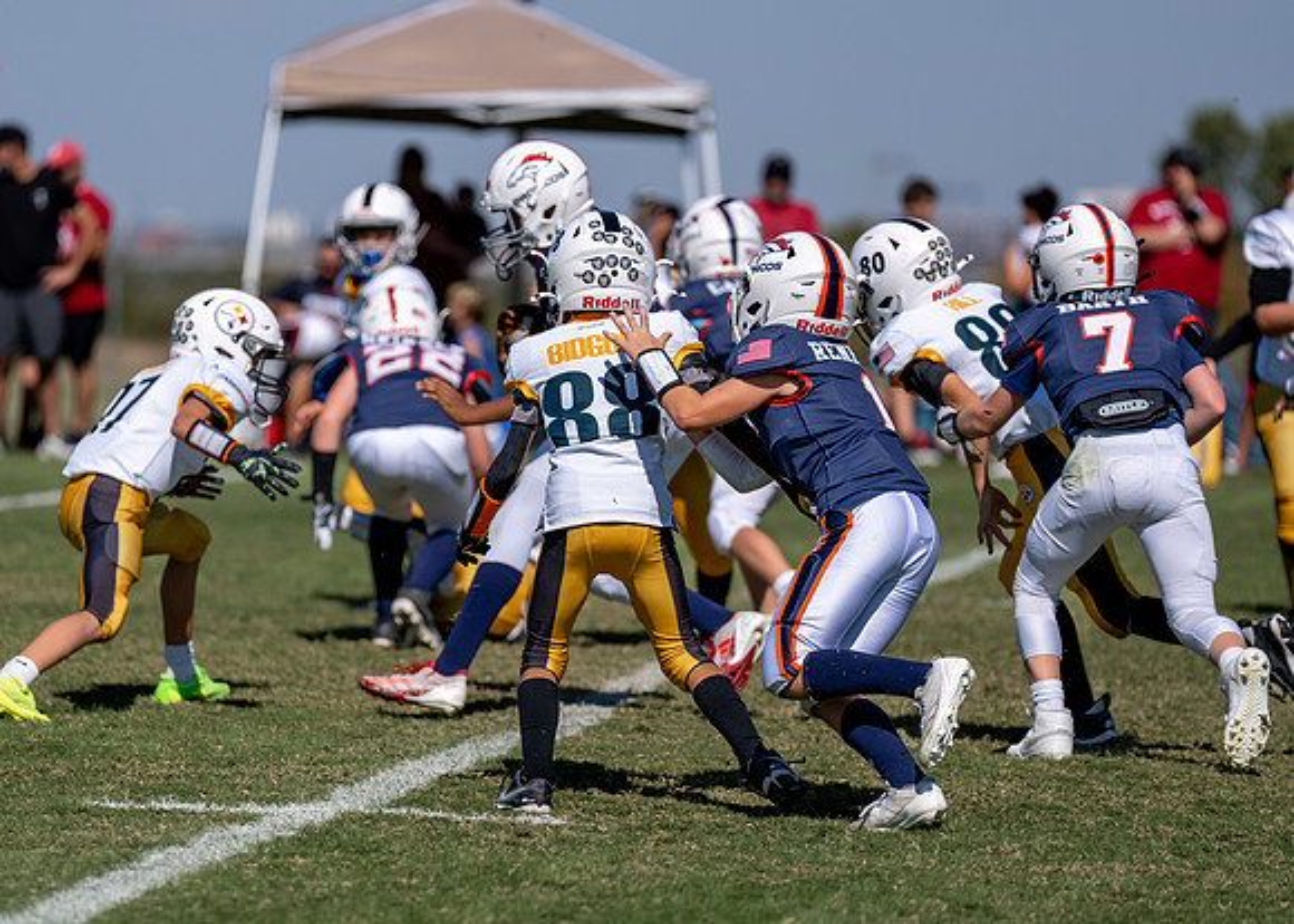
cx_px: 487
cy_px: 468
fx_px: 10052
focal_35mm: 274
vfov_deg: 5.3
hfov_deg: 7.4
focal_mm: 200
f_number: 2.8
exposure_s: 1/4000
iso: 100
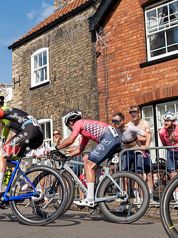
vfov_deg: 32.2
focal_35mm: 60
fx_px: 411
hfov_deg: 24.4
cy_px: 118
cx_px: 68
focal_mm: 41
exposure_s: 1/1250
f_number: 3.2
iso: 100
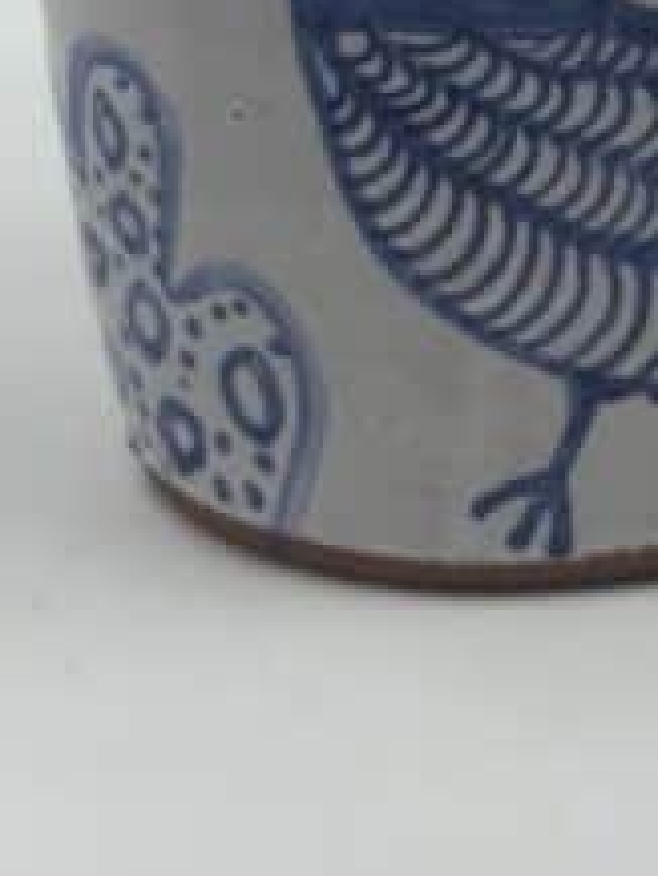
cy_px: -295
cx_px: 791
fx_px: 4482
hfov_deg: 8.3
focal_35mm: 177
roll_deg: -1.3
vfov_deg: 10.9
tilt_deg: -16.5
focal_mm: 6.86
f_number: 1.78
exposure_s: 1/415
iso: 64
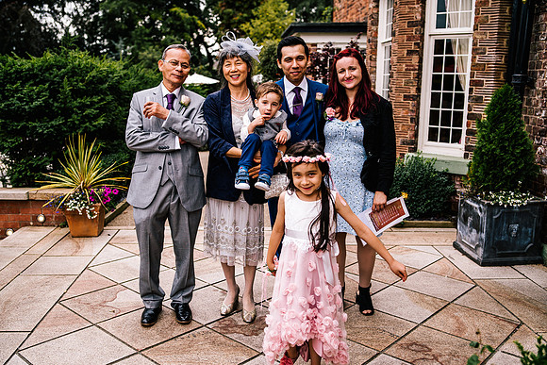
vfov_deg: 37.9
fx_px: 532
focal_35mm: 35
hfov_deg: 54.4
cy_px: 182
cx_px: 274
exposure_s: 1/500
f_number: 2.8
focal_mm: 35
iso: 100
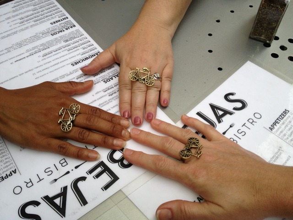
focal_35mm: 35
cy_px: 110
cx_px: 146
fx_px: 296
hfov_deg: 52.6
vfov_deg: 40.7
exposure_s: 1/291
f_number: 2.4
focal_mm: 4.28
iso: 50
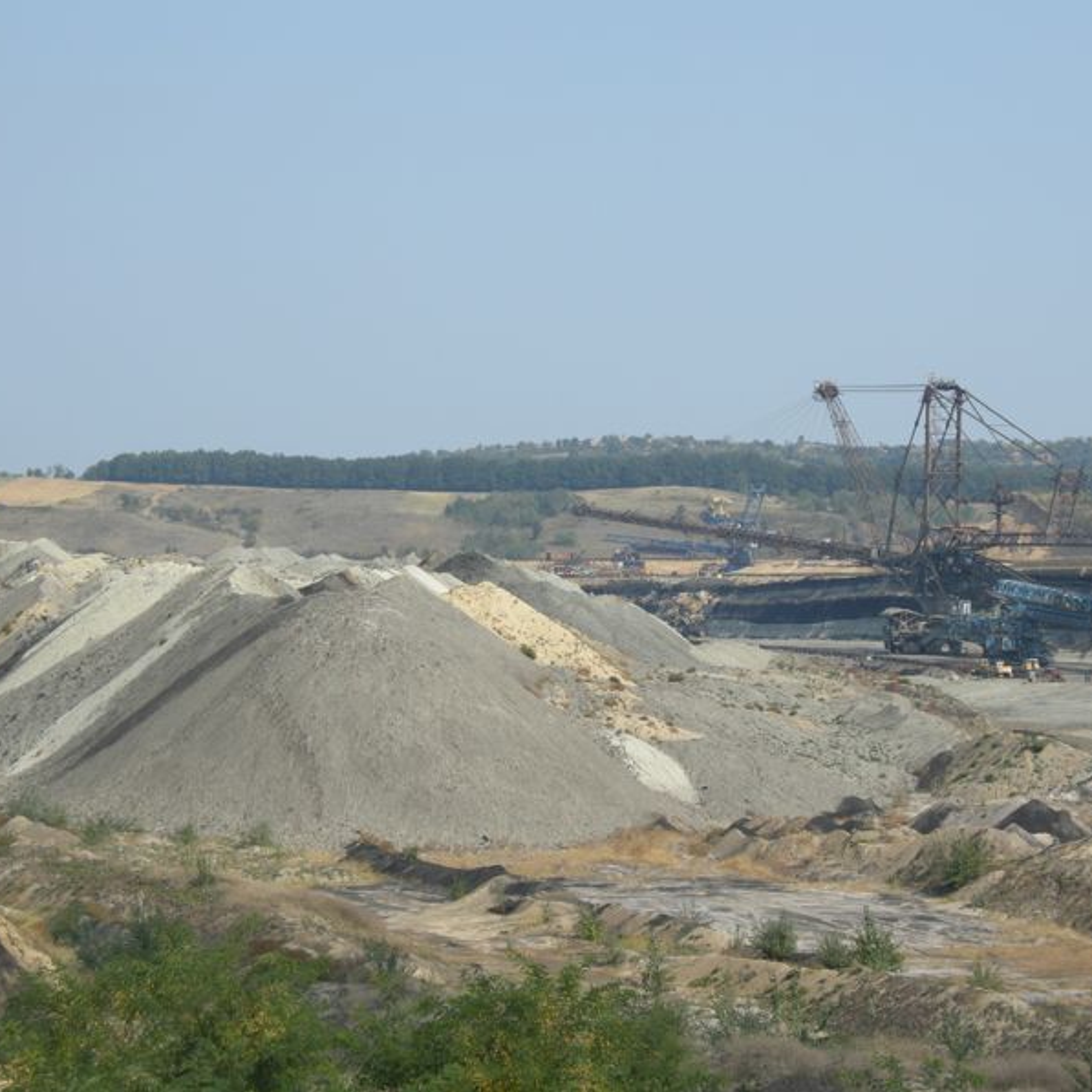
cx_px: 622
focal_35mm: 103
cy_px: 545
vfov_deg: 16.9
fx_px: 3676
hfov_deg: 16.9
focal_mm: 18.6
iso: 64
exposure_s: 1/280
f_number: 5.3
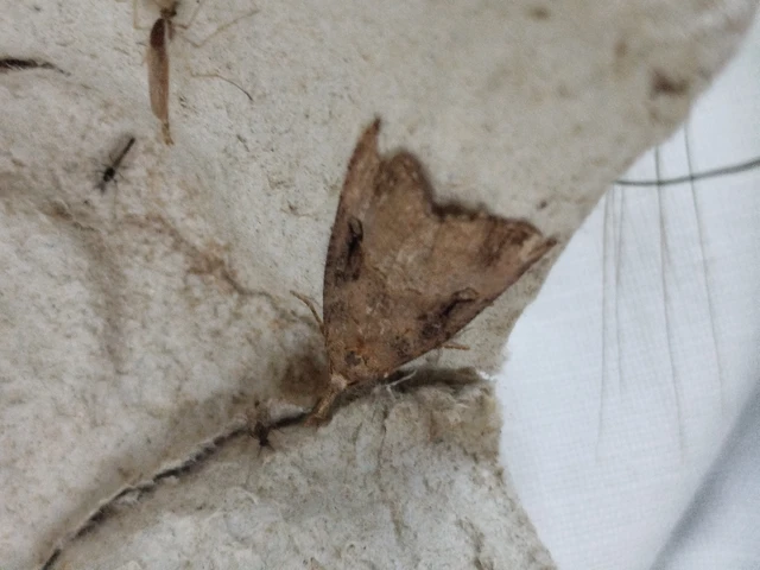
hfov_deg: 61.7
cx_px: 380
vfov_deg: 48.2
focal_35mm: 29
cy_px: 285
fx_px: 637
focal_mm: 5.31
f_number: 1.7
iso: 200
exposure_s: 1/33
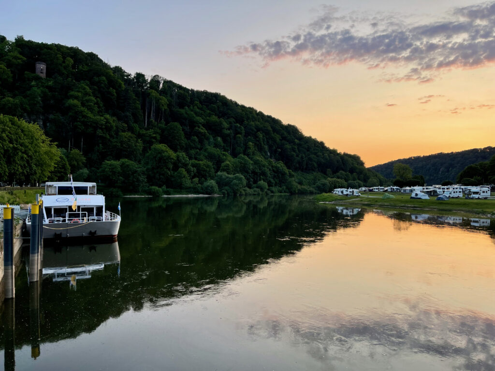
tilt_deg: -0.3
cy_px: 186
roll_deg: -0.7
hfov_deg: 67.3
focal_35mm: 26
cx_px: 248
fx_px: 372
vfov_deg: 53.1
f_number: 1.6
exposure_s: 1/372
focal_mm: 5.1
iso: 32
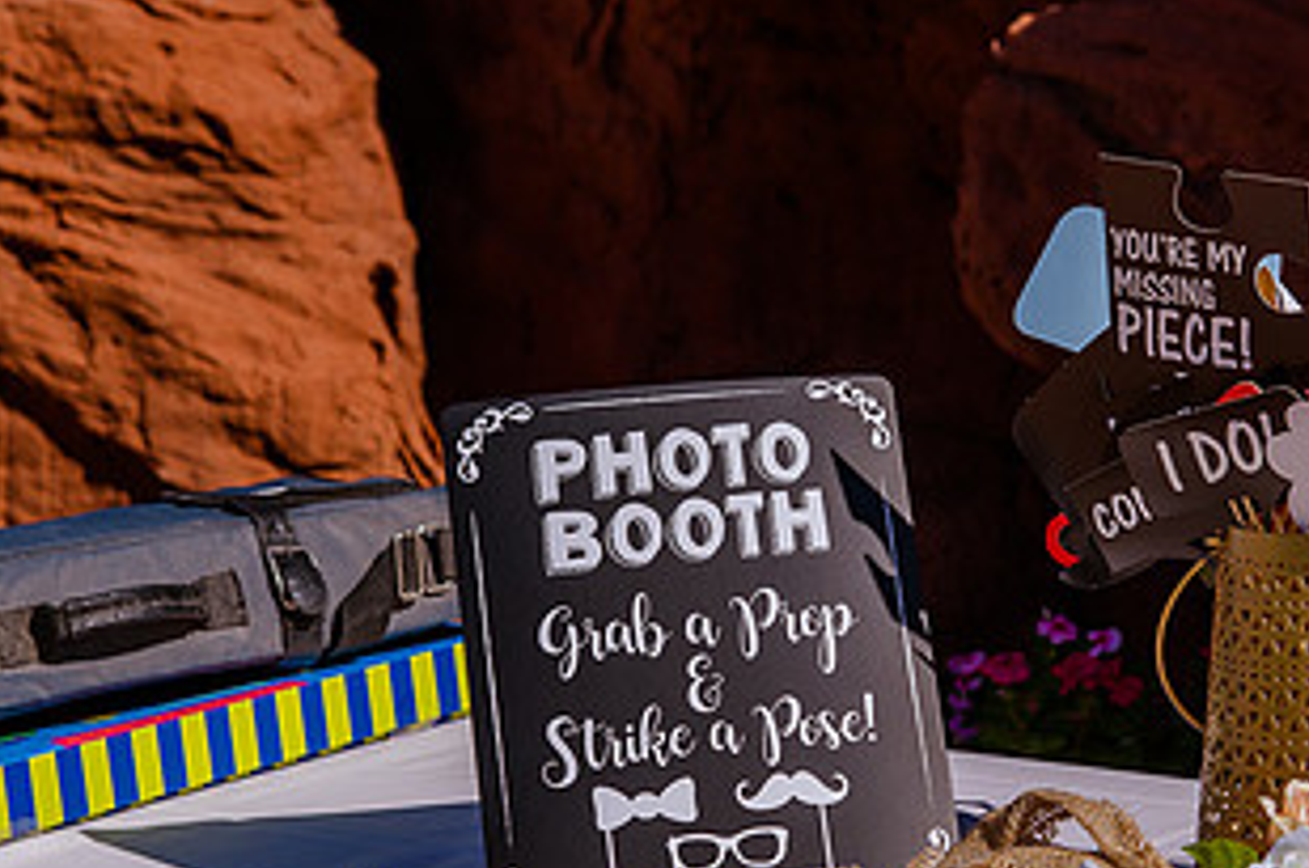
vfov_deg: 9.7
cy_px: 563
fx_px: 5119
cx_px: 919
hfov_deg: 14.5
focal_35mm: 141
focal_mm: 75
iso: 200
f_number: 6.3
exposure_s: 1/1600
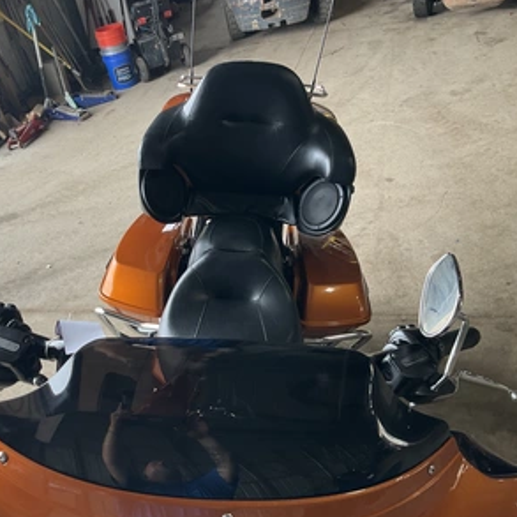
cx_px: 201
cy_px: 258
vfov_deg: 47.2
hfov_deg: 46.9
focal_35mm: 35
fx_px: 591
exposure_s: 1/122
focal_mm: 3
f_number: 1.8
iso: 32
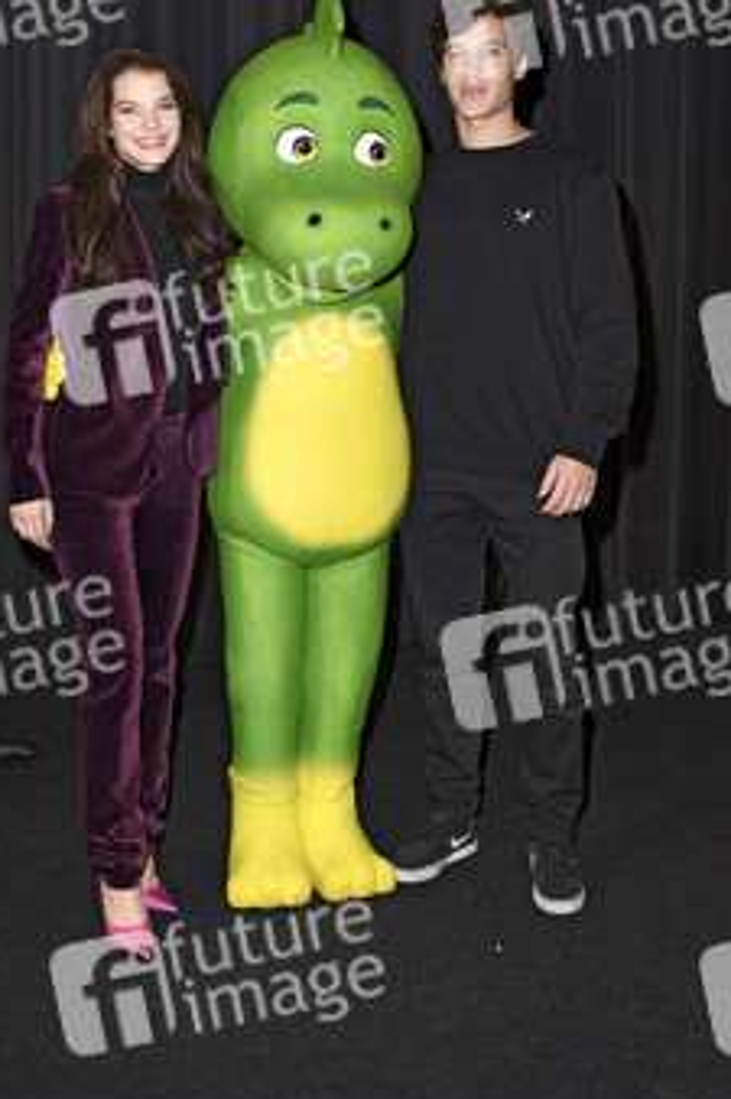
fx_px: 1189
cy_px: 491
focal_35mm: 39
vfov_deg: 49.5
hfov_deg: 34.1
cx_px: 312
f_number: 5.6
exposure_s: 1/125
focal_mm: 22
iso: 800
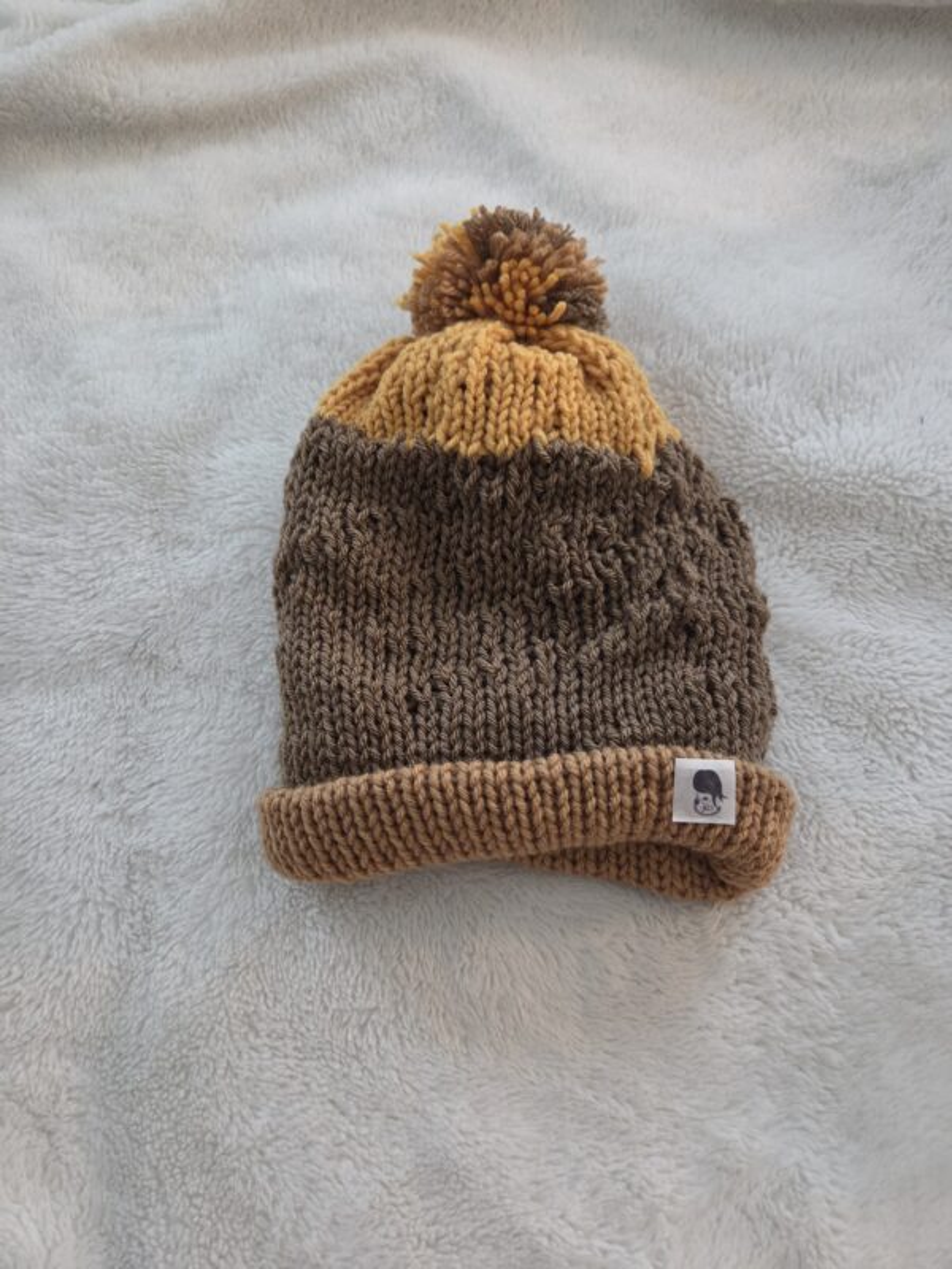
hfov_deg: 58.9
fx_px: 843
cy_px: 634
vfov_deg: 73.9
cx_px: 476
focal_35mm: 23
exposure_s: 1/120
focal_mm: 5.4
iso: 1600
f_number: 1.8
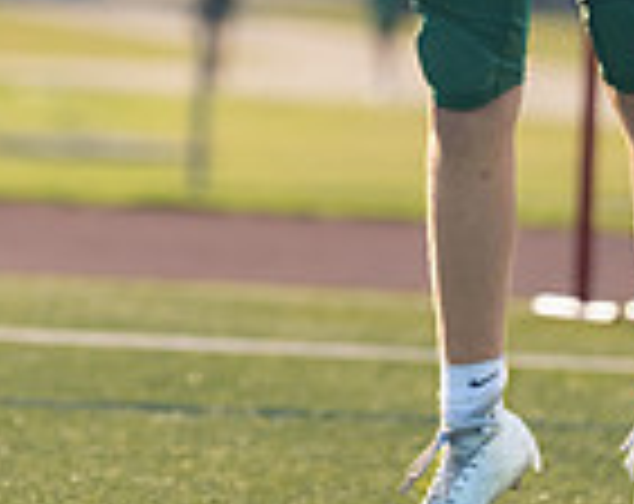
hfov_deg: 2.8
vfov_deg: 2.2
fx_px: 13080
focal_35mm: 699
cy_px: -286
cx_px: -105
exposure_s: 1/3200
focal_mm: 156
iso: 320
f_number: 2.8
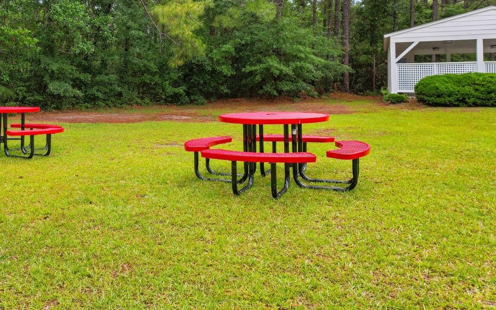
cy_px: 72
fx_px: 446
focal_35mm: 33
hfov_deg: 56.1
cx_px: 141
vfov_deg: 37.2
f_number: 2.8
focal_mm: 8.38
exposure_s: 1/90
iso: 100
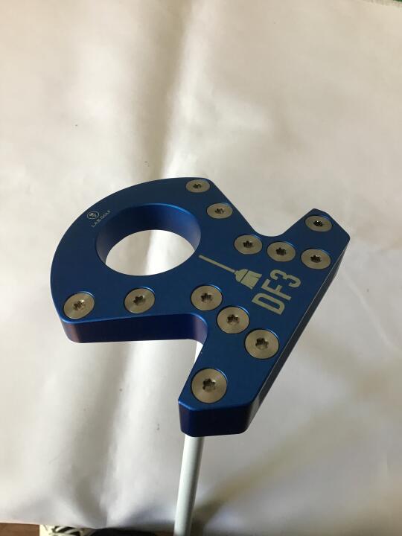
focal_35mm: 31
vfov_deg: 58.4
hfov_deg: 45.4
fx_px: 480
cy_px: 268
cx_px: 201
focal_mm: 3.3
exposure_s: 1/33
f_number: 2.4
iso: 40
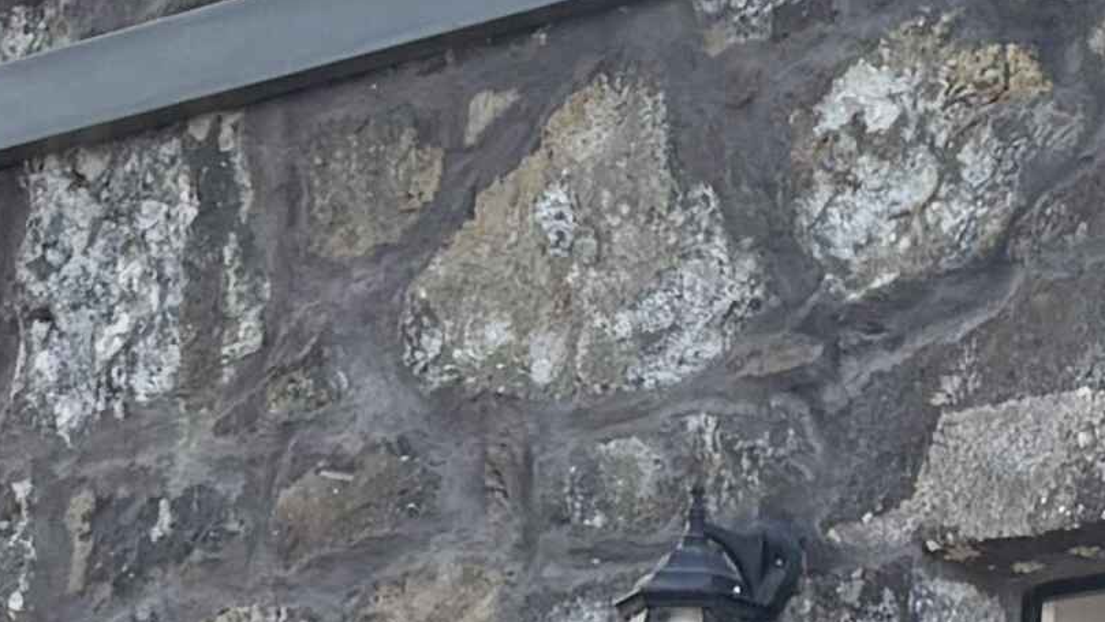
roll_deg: -3.0
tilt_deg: +3.0
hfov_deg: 10.7
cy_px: 1501
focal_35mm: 200
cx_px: 255
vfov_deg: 5.8
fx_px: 5860
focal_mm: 5.96
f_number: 1.6
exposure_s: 1/336
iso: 64
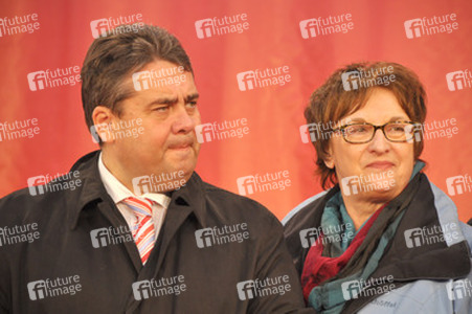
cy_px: 157
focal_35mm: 202
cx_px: 236
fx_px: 2653
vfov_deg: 6.8
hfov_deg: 10.2
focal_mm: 135
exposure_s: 1/250
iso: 500
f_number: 5.6
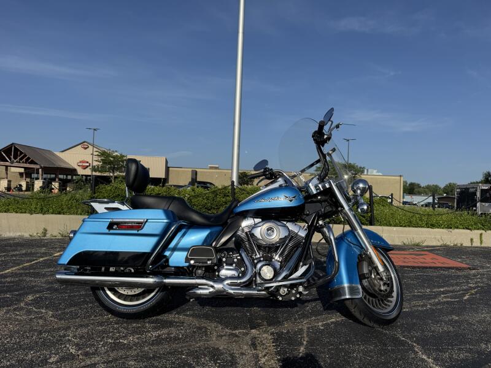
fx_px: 340
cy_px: 184
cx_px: 246
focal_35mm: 24
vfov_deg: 56.8
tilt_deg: +0.0
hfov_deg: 71.6
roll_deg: -2.7
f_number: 1.78
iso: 80
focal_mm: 6.76
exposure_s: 1/7092
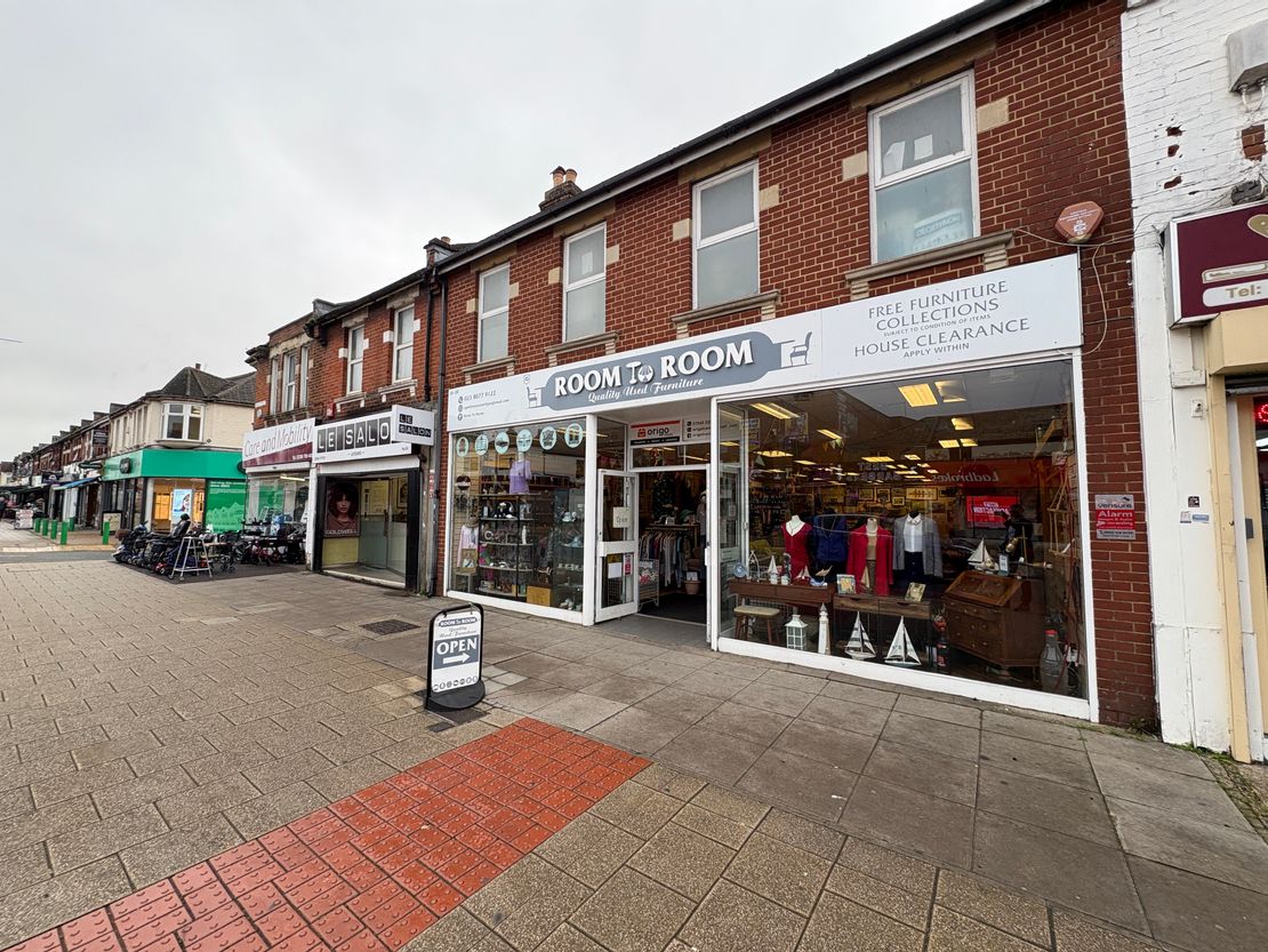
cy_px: 476
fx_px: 513
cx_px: 634
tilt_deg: +4.7
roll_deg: +0.3
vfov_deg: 85.7
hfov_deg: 102.1
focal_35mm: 14
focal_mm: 2.22
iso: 40
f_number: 2.2
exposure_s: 1/120
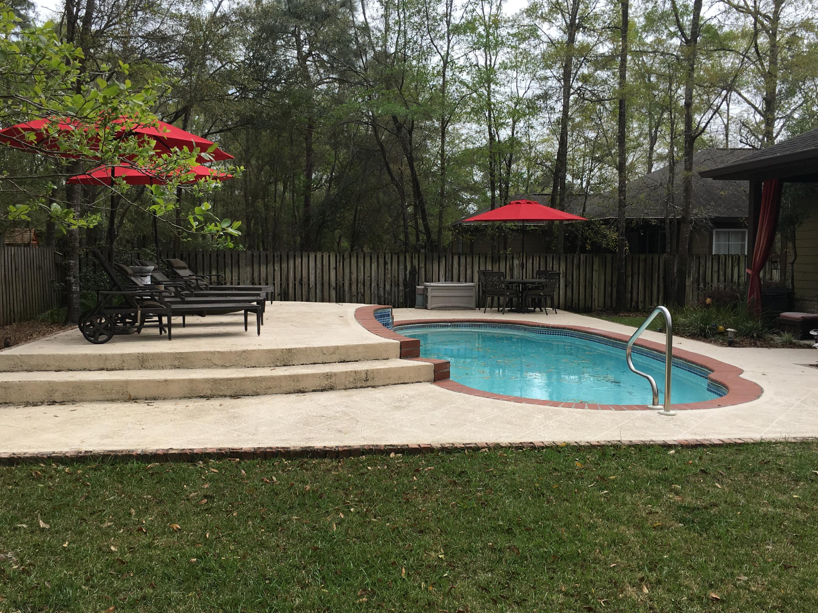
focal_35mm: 32
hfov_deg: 56.8
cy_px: 324
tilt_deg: -4.1
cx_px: 386
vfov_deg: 44.1
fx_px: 756
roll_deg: -0.5
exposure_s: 1/1221
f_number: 2.2
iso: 25
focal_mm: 4.15
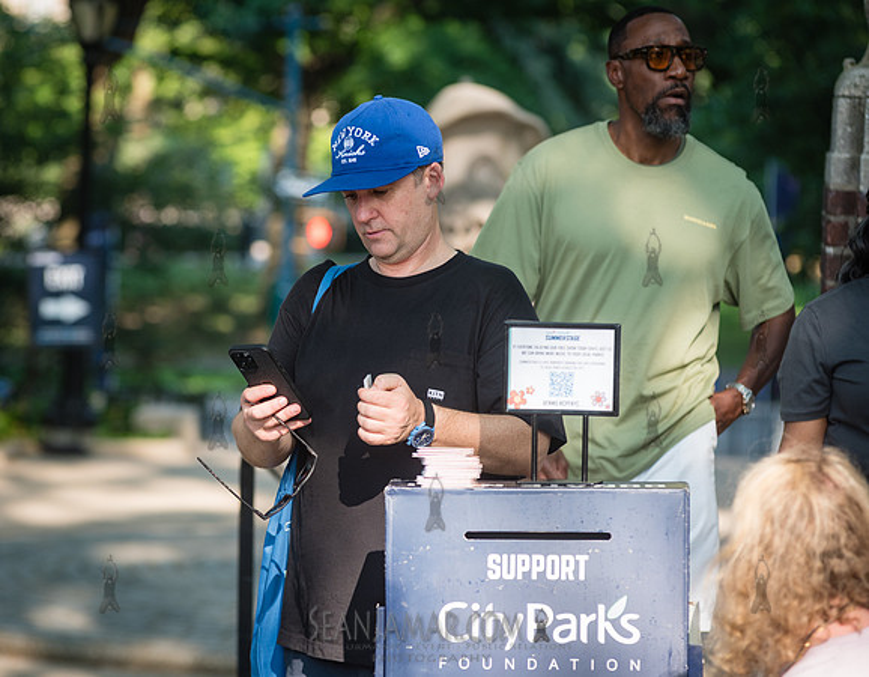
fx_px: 4613
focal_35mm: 181
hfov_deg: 10.8
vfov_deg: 8.4
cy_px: 325
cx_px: 333
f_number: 5
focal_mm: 155
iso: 200
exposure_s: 1/200
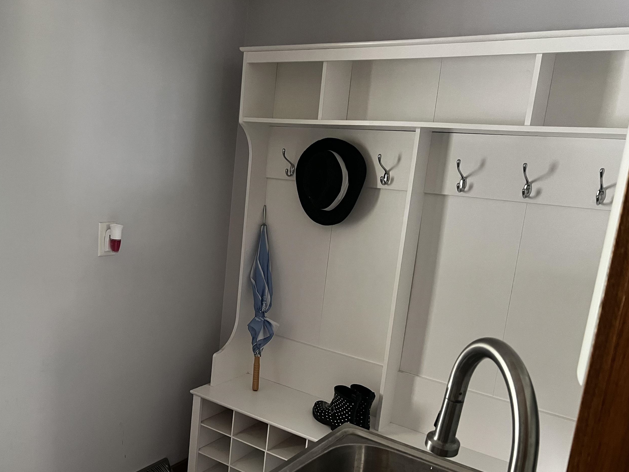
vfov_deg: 44.0
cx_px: 251
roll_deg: -5.2
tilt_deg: -10.4
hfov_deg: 56.4
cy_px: 281
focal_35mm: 32
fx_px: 581
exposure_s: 1/60
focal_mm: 5.7
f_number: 1.5
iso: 400
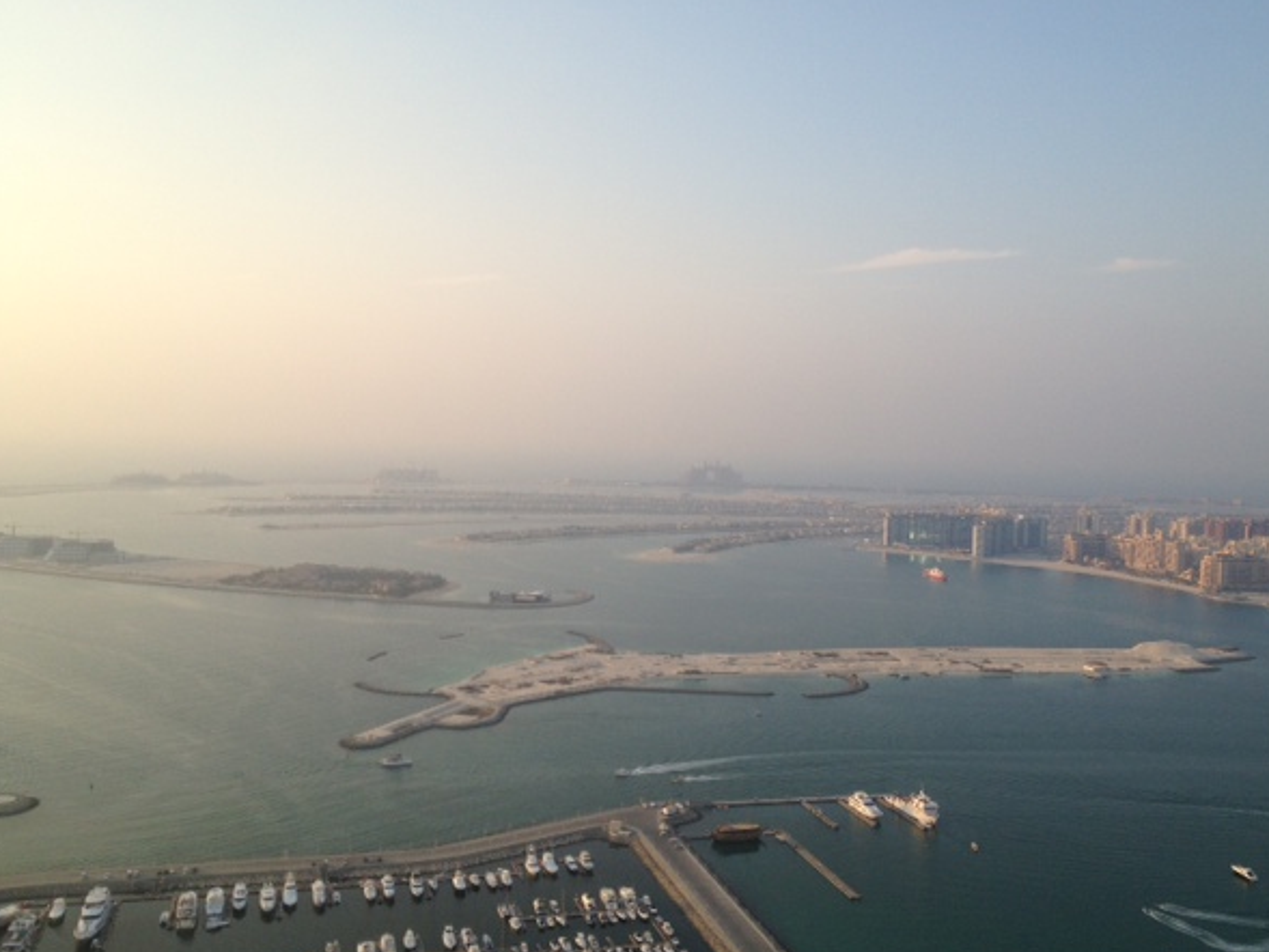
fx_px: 1393
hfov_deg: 48.9
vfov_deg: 37.7
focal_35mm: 38
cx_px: 677
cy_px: 461
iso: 50
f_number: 2.4
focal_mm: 4.28
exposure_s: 1/968
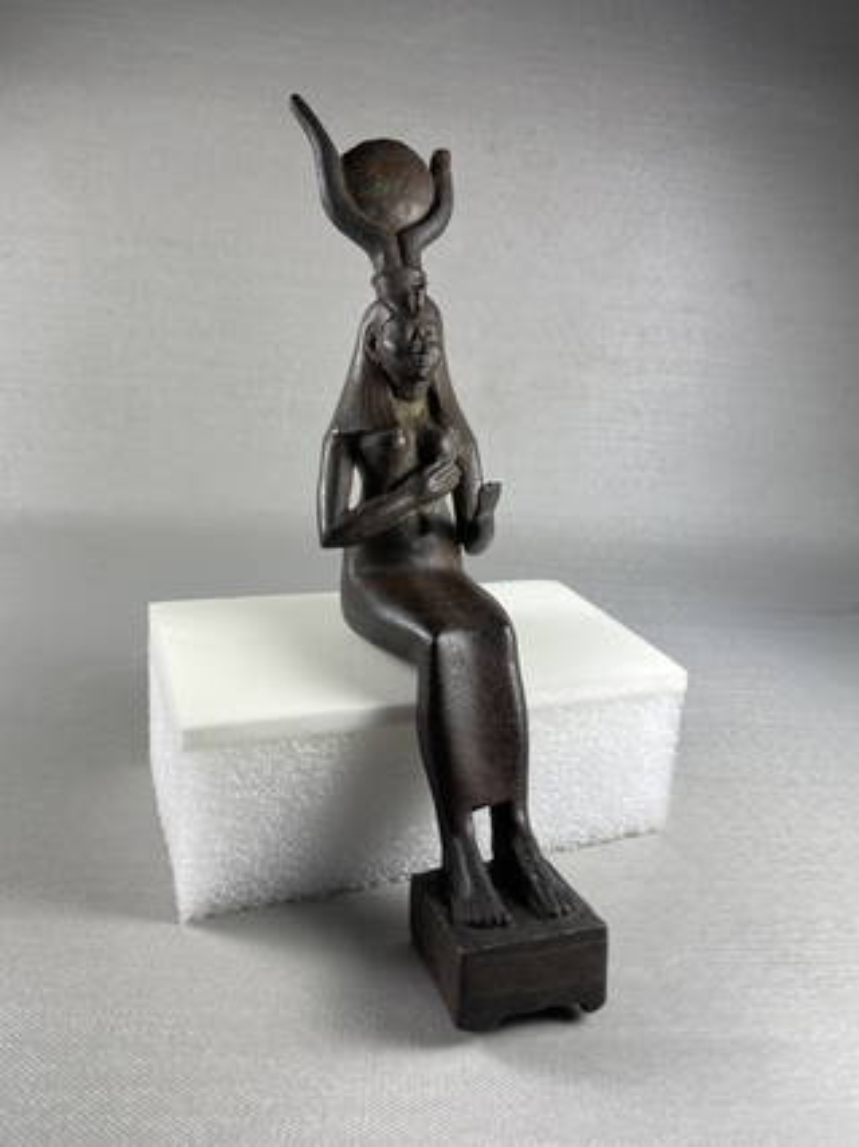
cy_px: 574
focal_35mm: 26
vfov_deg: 67.3
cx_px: 430
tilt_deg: -18.8
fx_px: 861
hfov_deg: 53.0
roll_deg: -5.4
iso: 32
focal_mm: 4.2
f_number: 1.6
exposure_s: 1/282
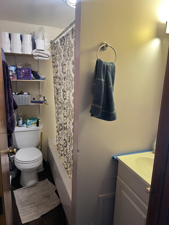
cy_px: 112
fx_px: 169
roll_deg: -2.0
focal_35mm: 26
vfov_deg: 67.3
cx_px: 84
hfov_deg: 53.1
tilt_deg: -12.0
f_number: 1.5
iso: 160
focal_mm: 5.7
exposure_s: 1/60
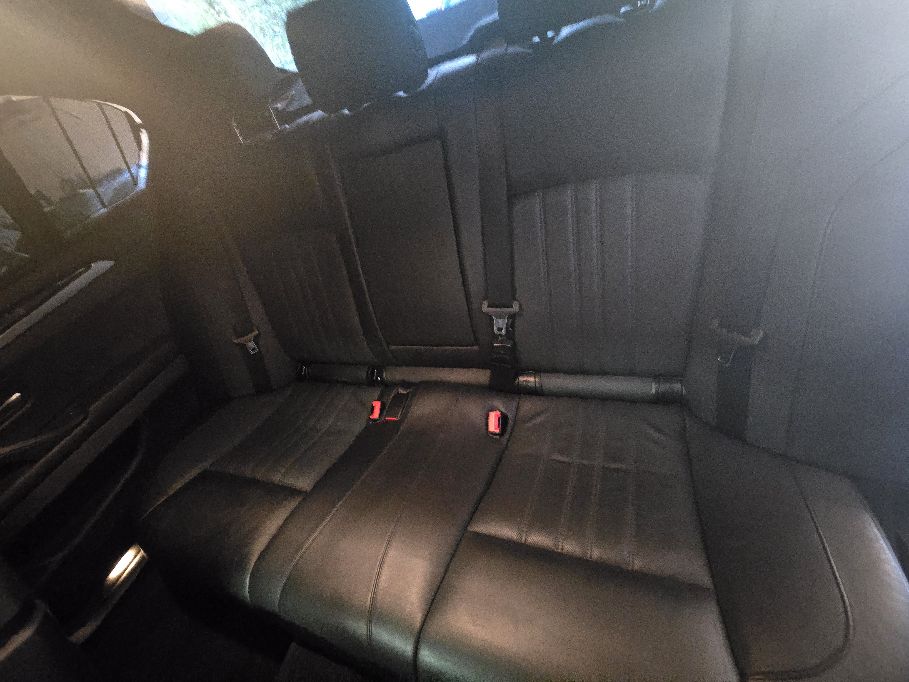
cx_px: 454
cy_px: 341
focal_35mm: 13
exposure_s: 1/20
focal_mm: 2.2
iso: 4000
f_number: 2.2
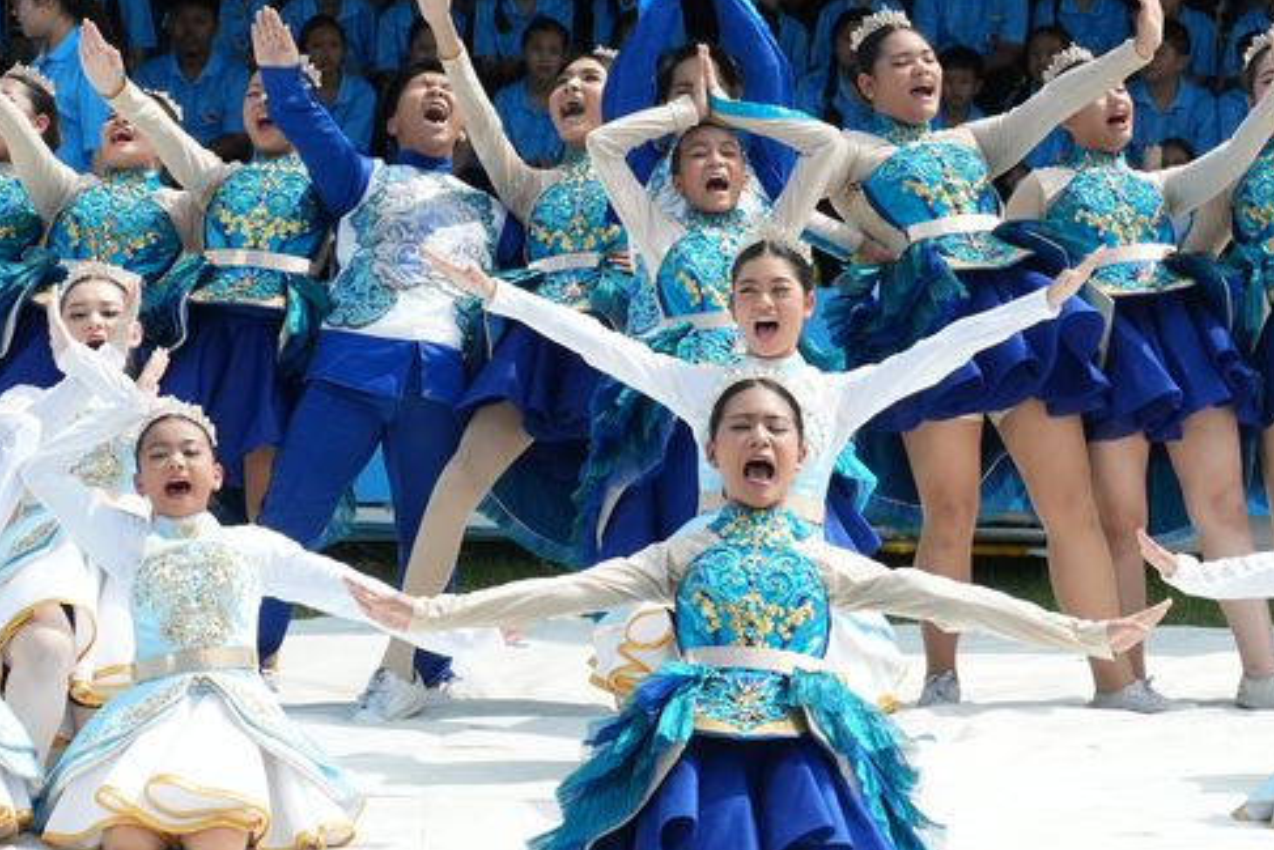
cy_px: 157
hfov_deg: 9.9
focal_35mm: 208
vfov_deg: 6.6
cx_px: 836
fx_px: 7363
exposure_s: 1/4000
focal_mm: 60
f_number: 6.3
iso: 1000
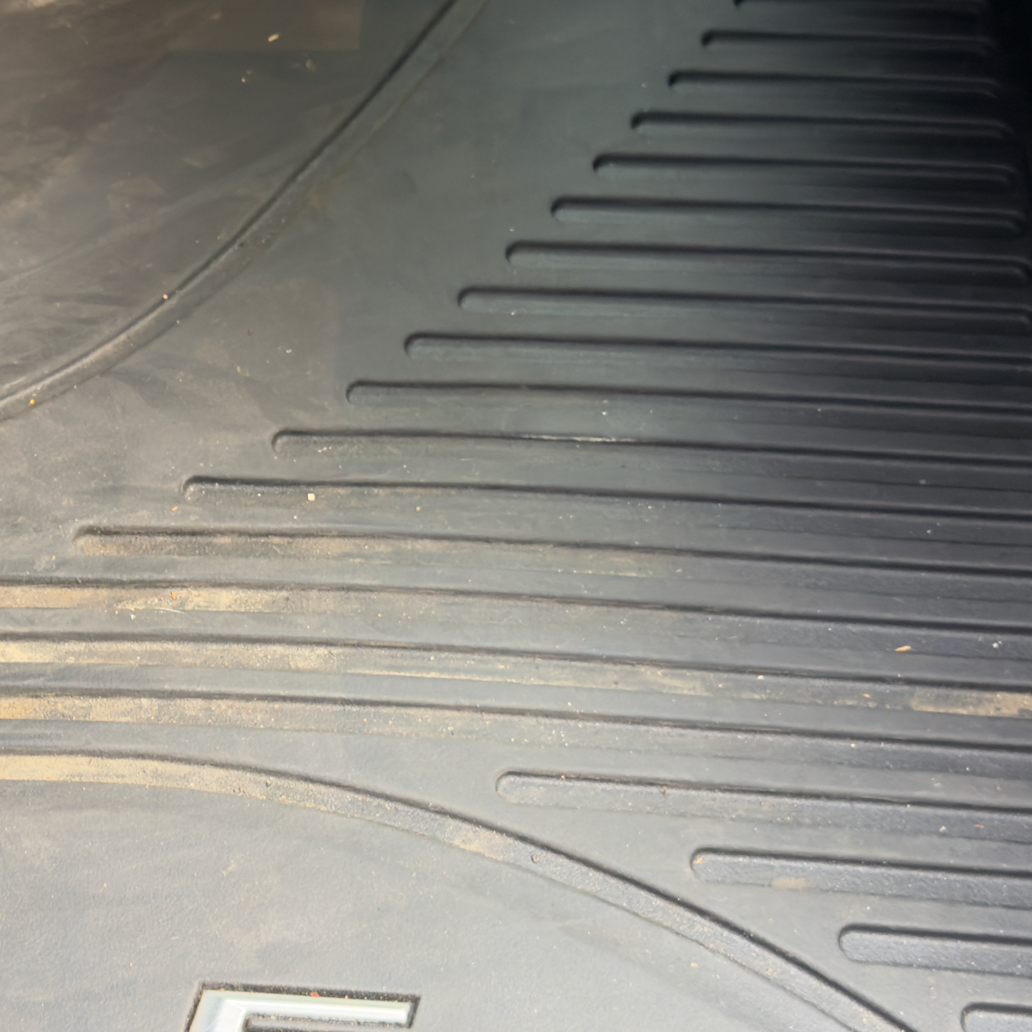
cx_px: 83
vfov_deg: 25.3
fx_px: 2294
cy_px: 396
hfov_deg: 24.5
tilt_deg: -57.6
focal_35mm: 68
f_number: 1.78
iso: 500
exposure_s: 1/40
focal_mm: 6.76
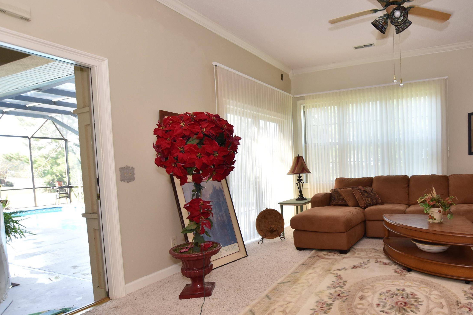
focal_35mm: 21
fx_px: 276
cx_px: 322
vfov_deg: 59.2
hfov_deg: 78.1
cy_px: 181
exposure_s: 1/60
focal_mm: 10
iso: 320
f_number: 5
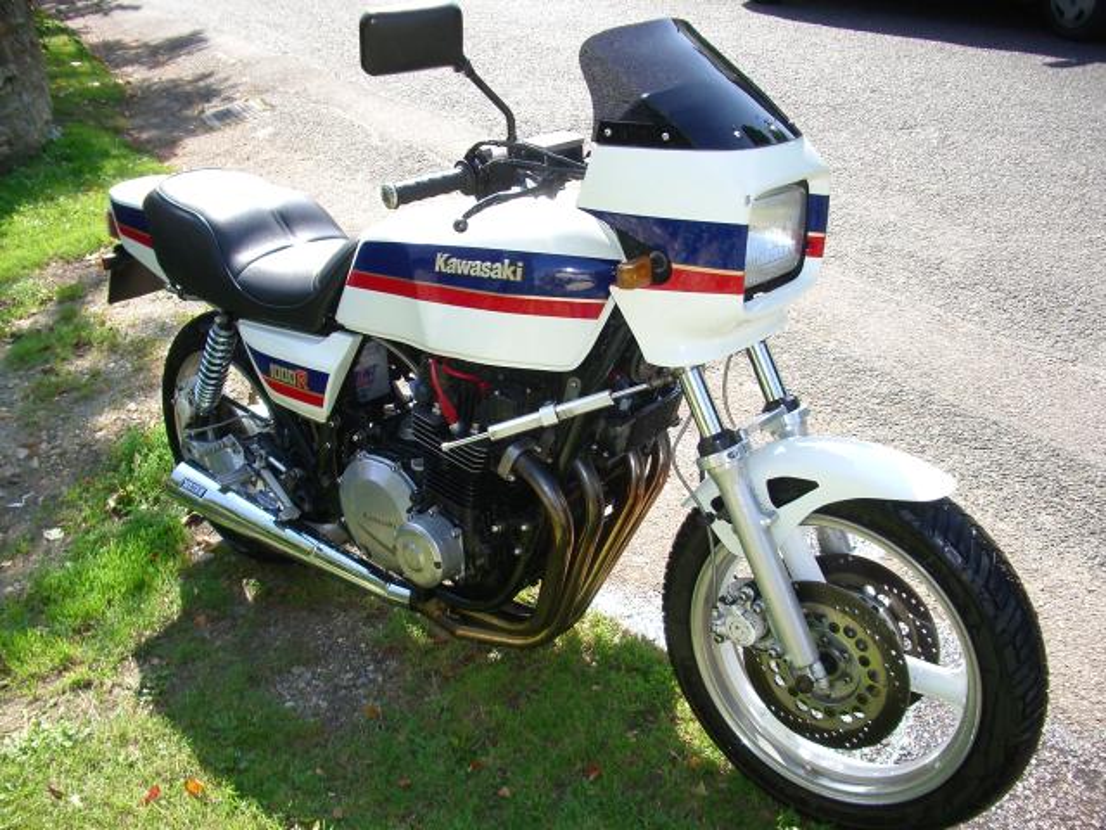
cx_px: 553
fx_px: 1118
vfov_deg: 40.7
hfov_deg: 52.6
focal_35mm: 35
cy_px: 415
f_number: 2.6
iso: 80
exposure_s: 1/250
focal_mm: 5.8
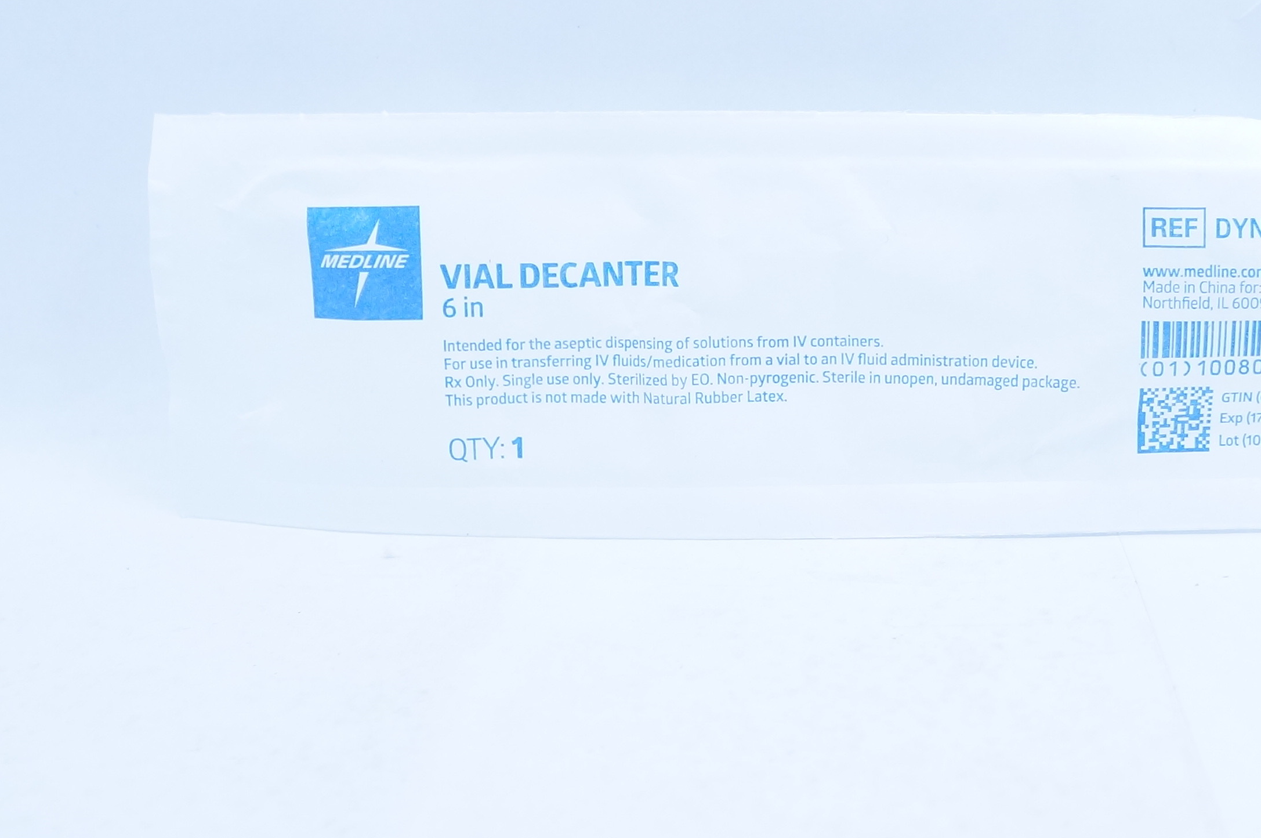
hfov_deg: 32.2
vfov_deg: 22.2
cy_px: 317
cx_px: 960
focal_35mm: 61
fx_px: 2135
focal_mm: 18
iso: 800
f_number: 4.5
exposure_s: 1/200
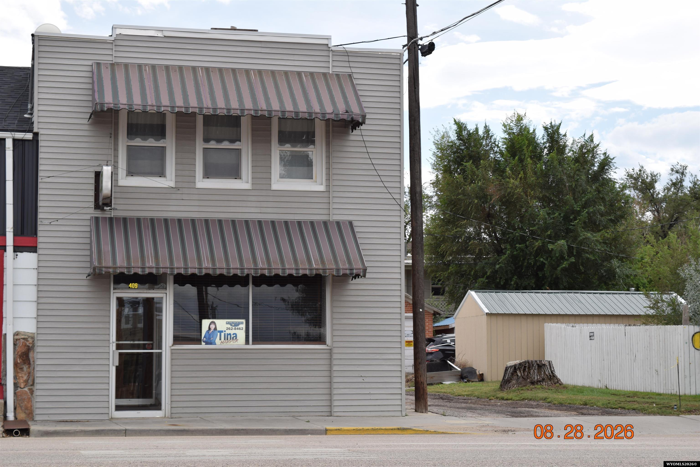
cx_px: 350
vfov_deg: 18.2
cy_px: 234
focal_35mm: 75
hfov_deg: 27.0
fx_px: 1458
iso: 100
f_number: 10
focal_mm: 50
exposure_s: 1/200
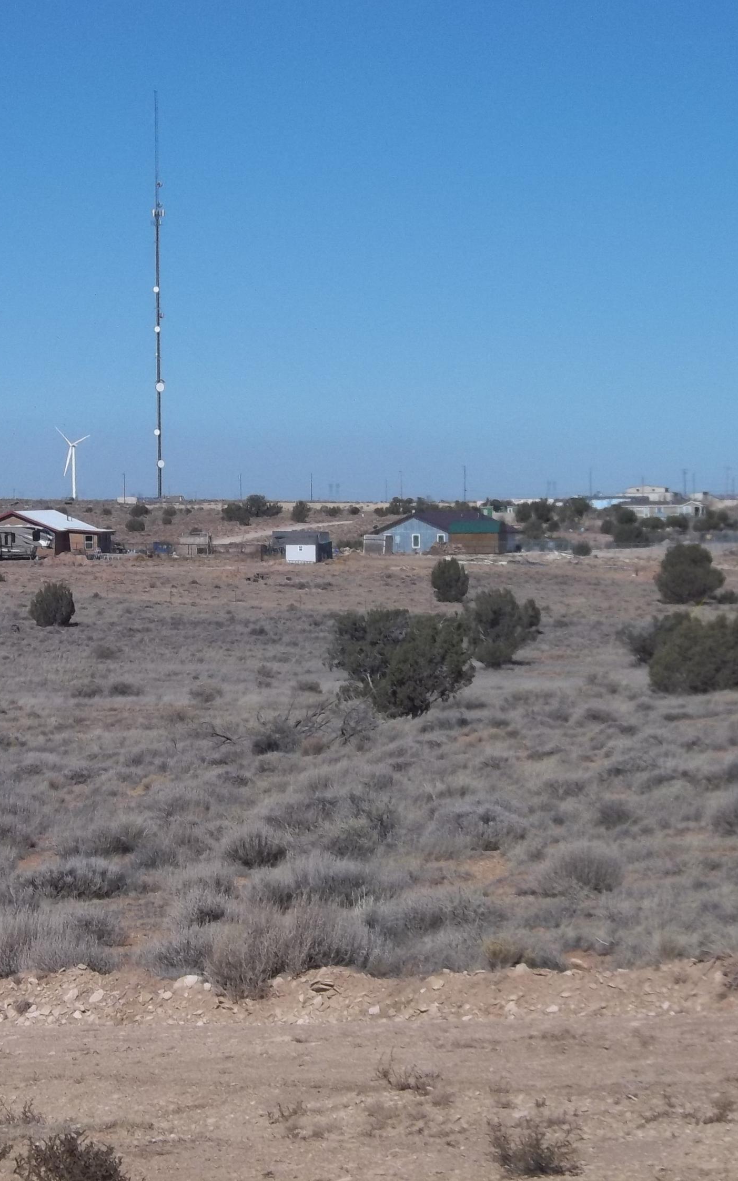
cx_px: 202
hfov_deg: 9.6
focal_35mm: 136
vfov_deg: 15.4
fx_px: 4377
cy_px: 591
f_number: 16
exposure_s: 1/160
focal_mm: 17.1
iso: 80
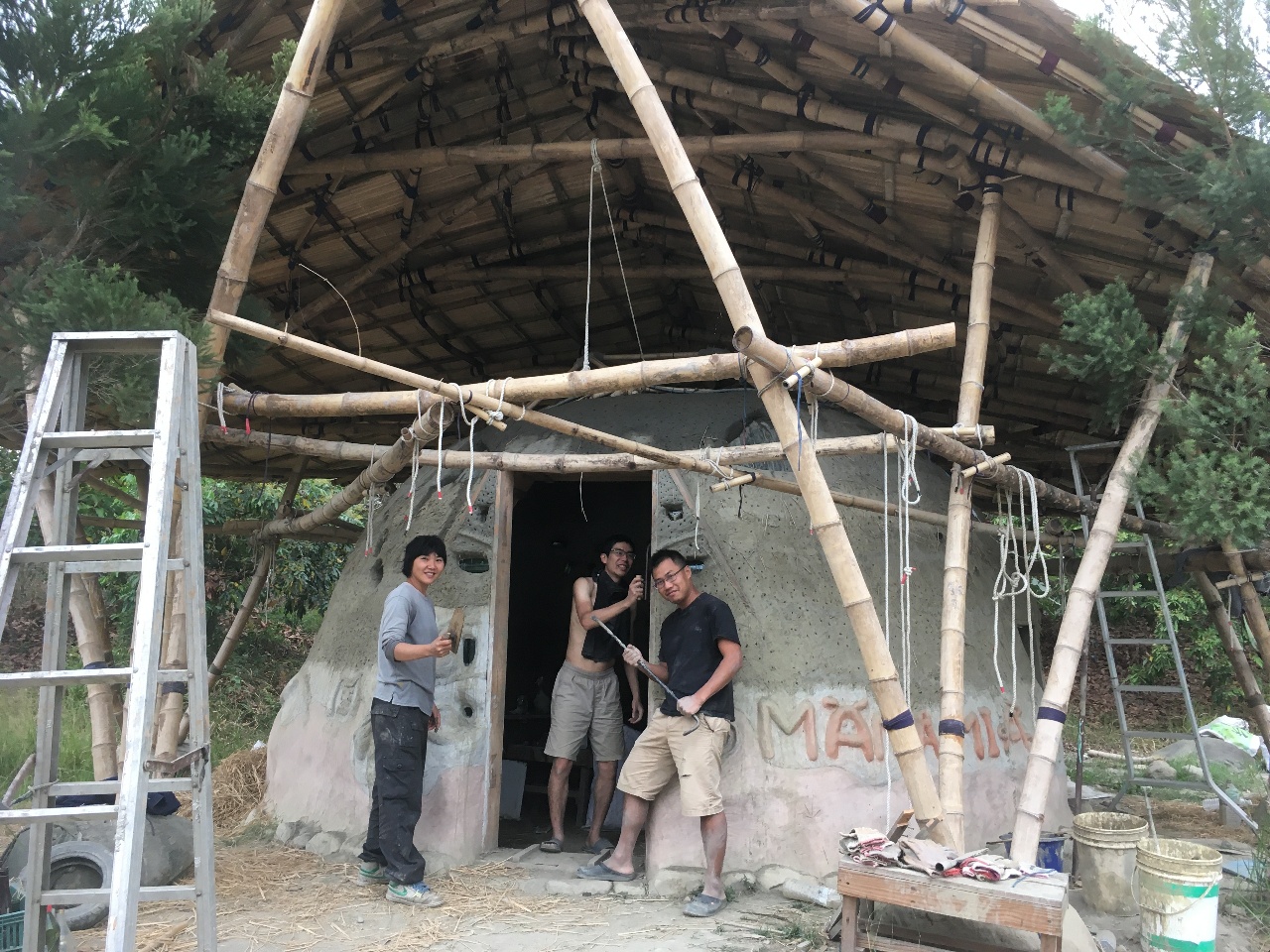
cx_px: 635
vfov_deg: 48.2
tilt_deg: +8.5
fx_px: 1064
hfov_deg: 61.7
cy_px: 476
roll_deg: -1.3
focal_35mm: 29
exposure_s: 1/30
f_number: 2.2
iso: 25
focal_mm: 4.15
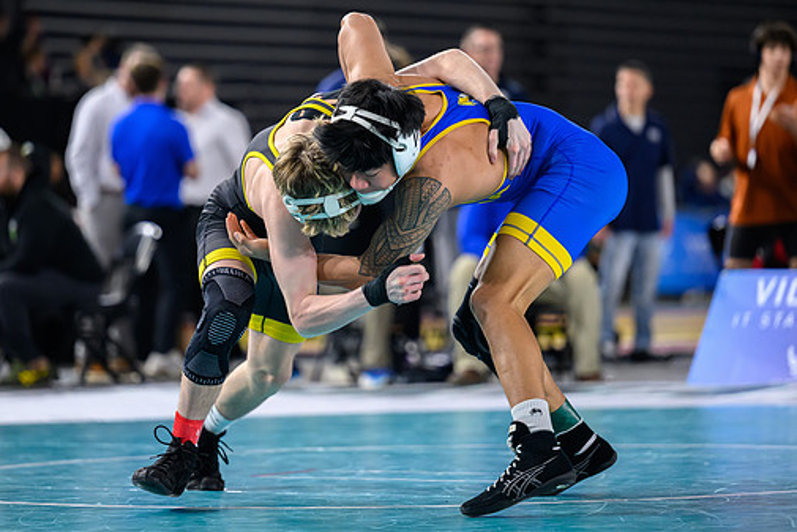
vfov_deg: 7.7
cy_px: 230
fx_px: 3942
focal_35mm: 178
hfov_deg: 11.5
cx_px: 341
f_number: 2.8
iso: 3200
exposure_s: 1/800
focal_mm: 155
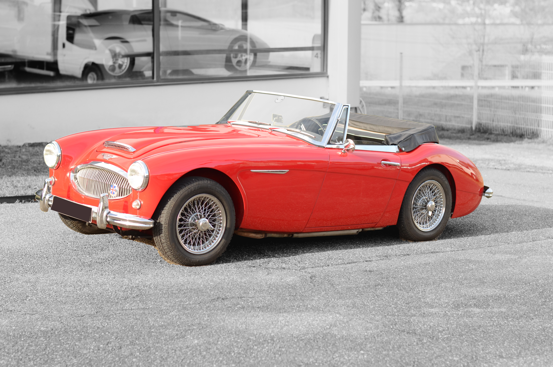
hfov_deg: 27.0
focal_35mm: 75
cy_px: 184
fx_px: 1150
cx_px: 276
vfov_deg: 18.1
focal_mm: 50
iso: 320
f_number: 2.5
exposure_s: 1/2000
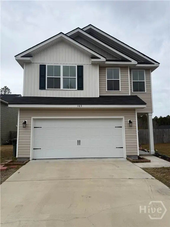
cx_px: 85
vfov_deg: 71.6
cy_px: 114
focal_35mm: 24
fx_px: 157
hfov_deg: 56.8
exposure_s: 1/1211
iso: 80
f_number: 1.78
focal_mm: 6.76
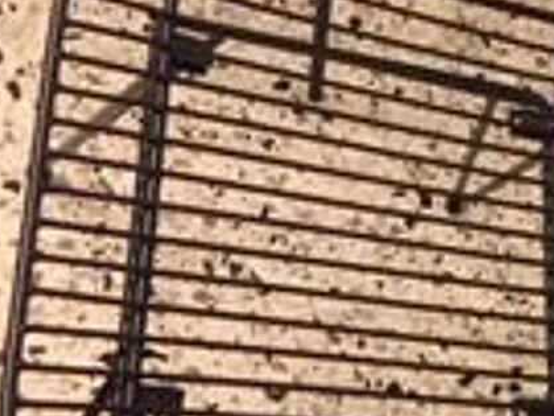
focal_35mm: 69
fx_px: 1104
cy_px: 259
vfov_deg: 21.3
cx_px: 576
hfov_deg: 26.4
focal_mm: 4.15
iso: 320
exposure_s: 1/17
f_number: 2.2
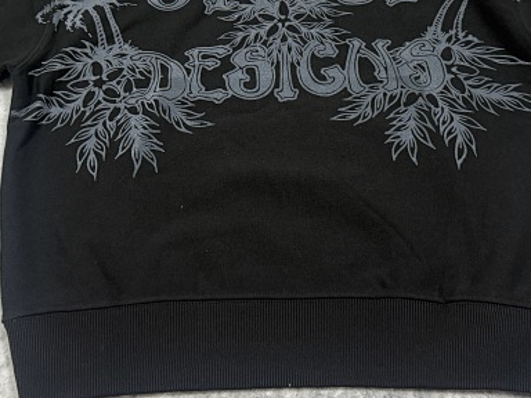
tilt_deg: -52.3
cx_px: 236
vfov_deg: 28.3
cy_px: 62
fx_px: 767
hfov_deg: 38.1
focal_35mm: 50
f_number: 1.78
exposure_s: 1/78
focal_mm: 6.76
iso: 200
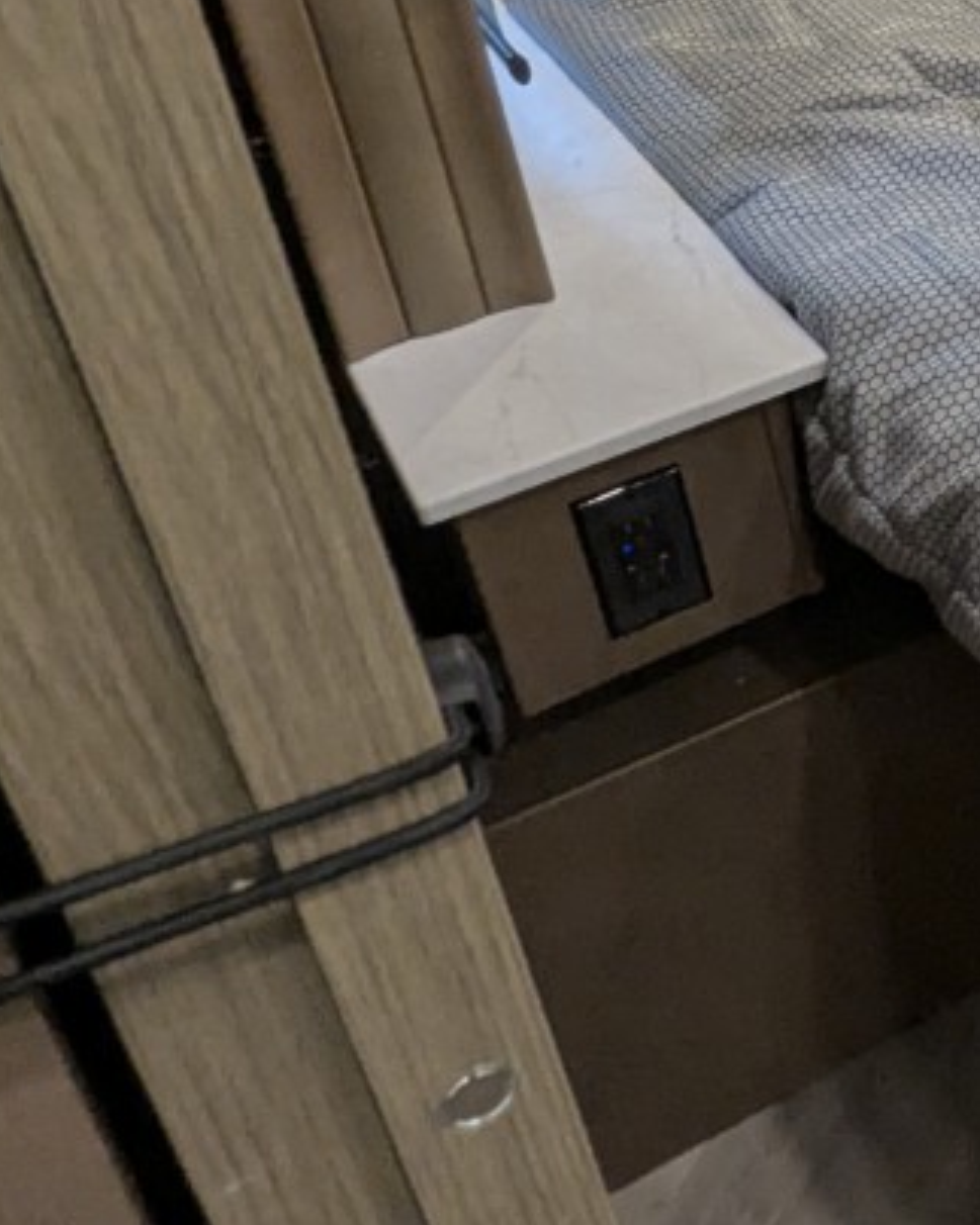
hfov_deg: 21.2
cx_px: 1658
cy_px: 112
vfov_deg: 32.9
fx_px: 1959
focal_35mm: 54
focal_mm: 2.35
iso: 210
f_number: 2.2
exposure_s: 1/43
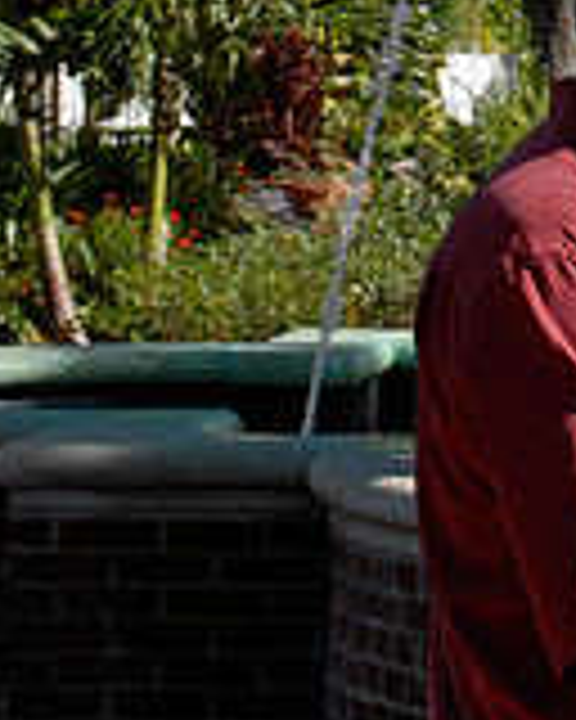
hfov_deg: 7.8
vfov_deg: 9.8
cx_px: 824
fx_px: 4134
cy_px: -81
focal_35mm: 194
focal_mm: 38
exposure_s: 1/350
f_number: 10
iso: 320
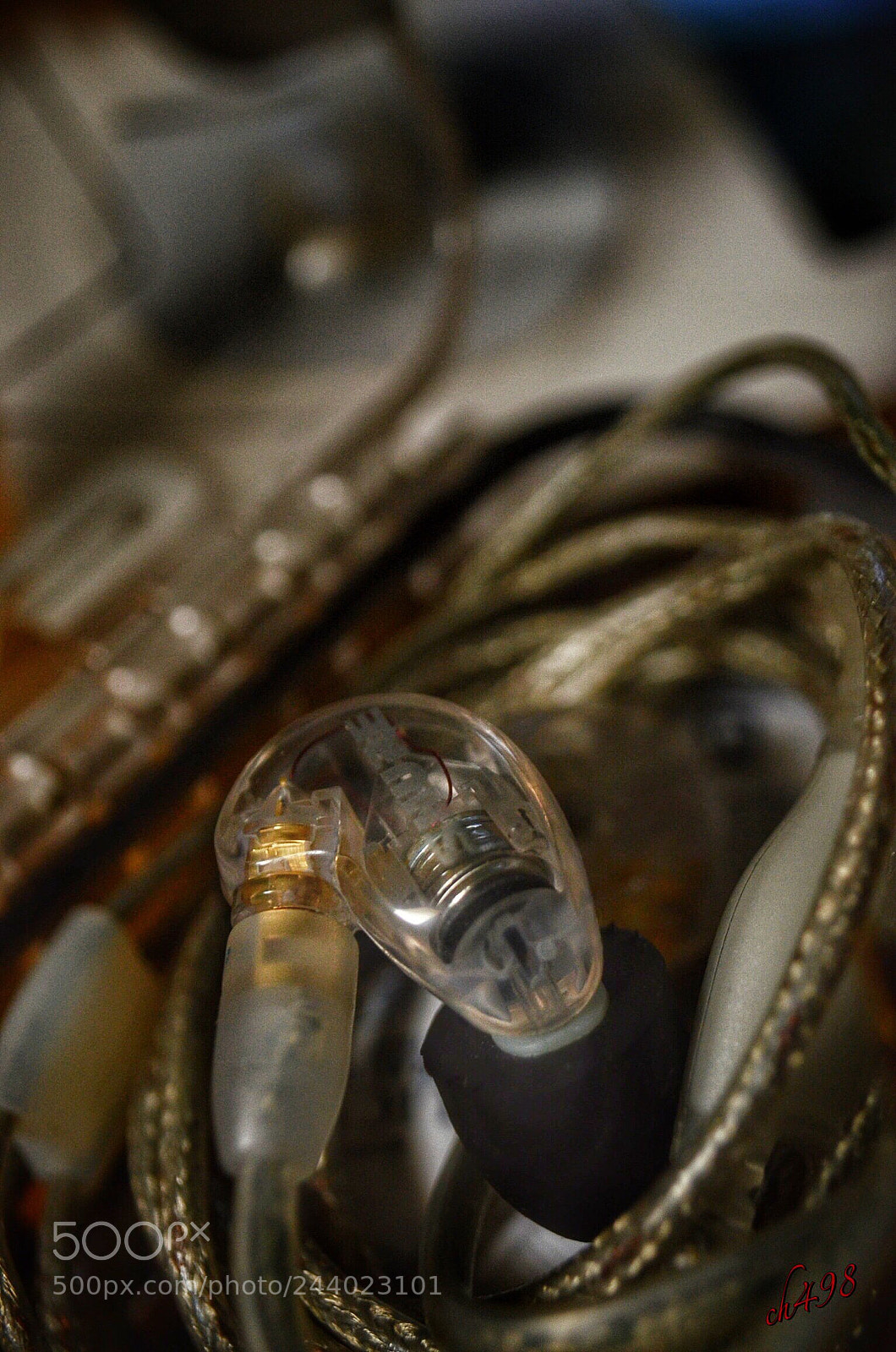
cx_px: 448
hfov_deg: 31.8
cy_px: 676
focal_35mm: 42
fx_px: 1575
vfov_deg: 46.5
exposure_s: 1/30
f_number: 4.5
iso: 900
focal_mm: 28
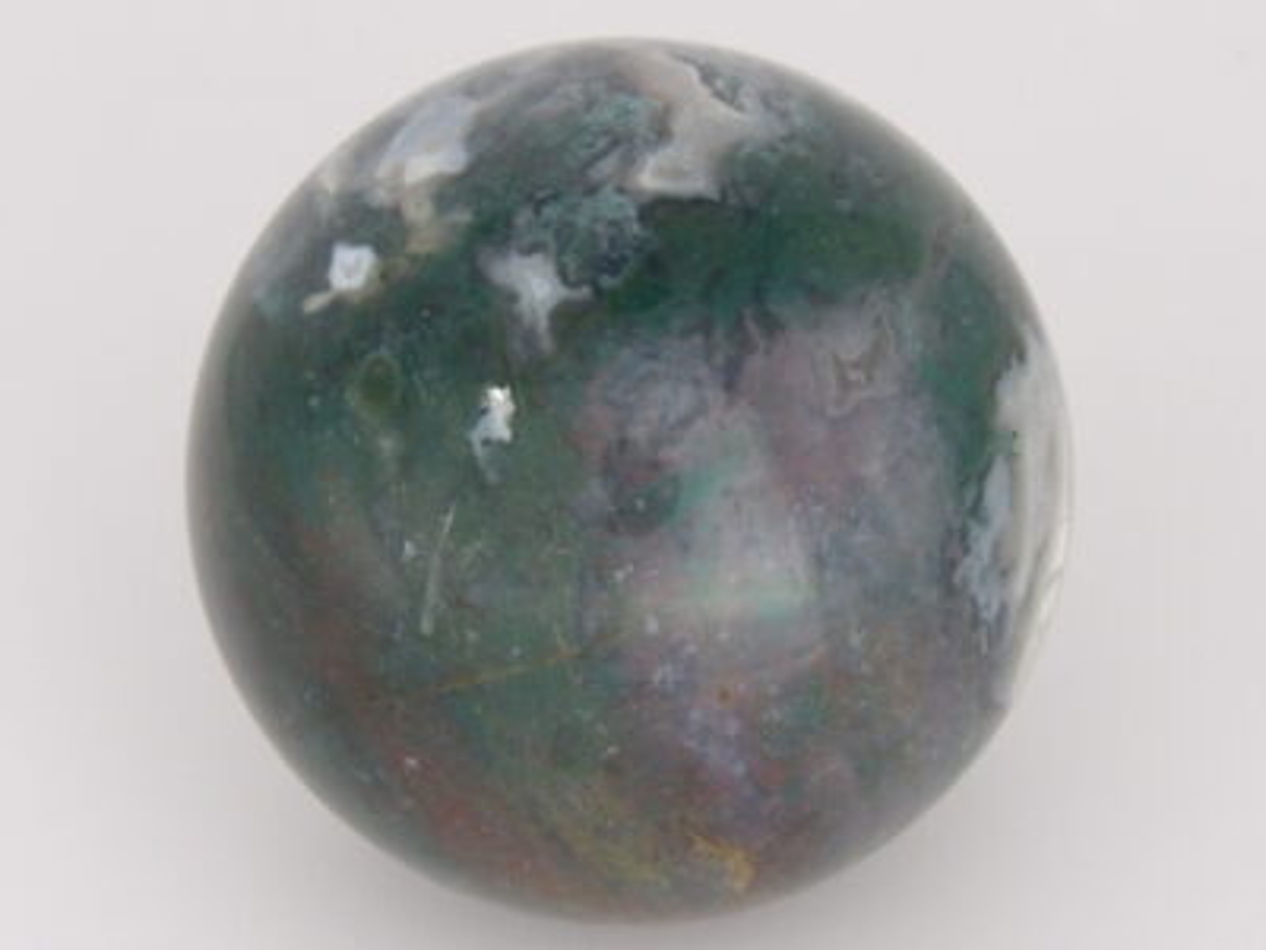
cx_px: 633
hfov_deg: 13.8
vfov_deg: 10.4
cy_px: 475
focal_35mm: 143
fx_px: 5230
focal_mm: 25.6
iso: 800
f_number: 4.3
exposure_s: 1/5
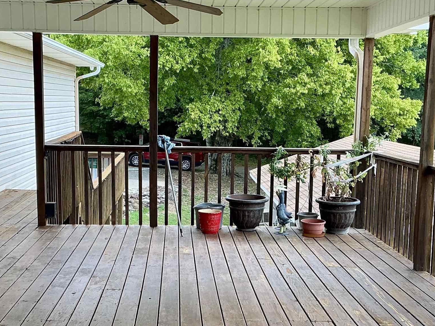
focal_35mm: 58
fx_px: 729
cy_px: 205
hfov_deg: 33.2
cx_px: 206
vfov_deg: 25.2
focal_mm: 3
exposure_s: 1/134
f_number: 1.8
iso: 25
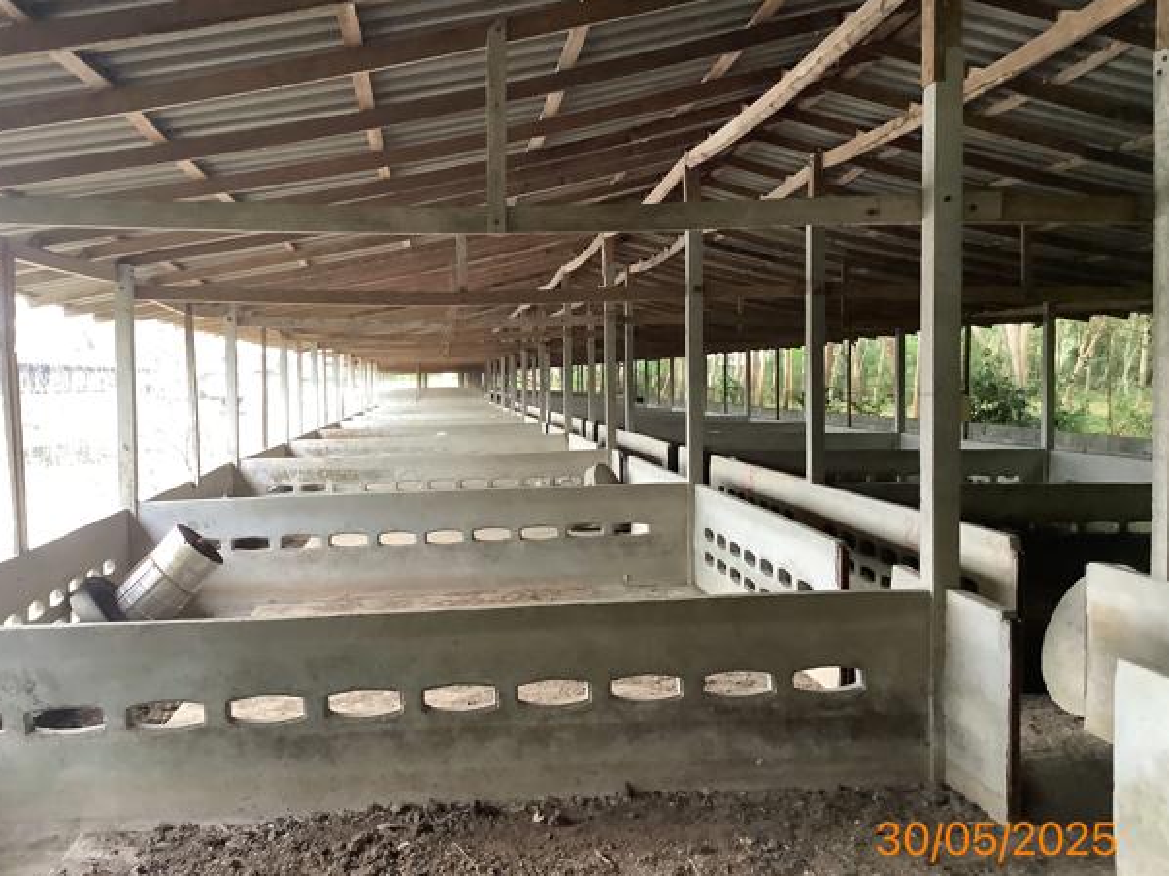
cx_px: 534
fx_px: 1148
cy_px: 434
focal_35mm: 34
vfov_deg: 41.8
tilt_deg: -4.5
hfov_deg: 53.9
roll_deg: +1.0
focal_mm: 3.3
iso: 250
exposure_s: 1/50
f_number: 2.4
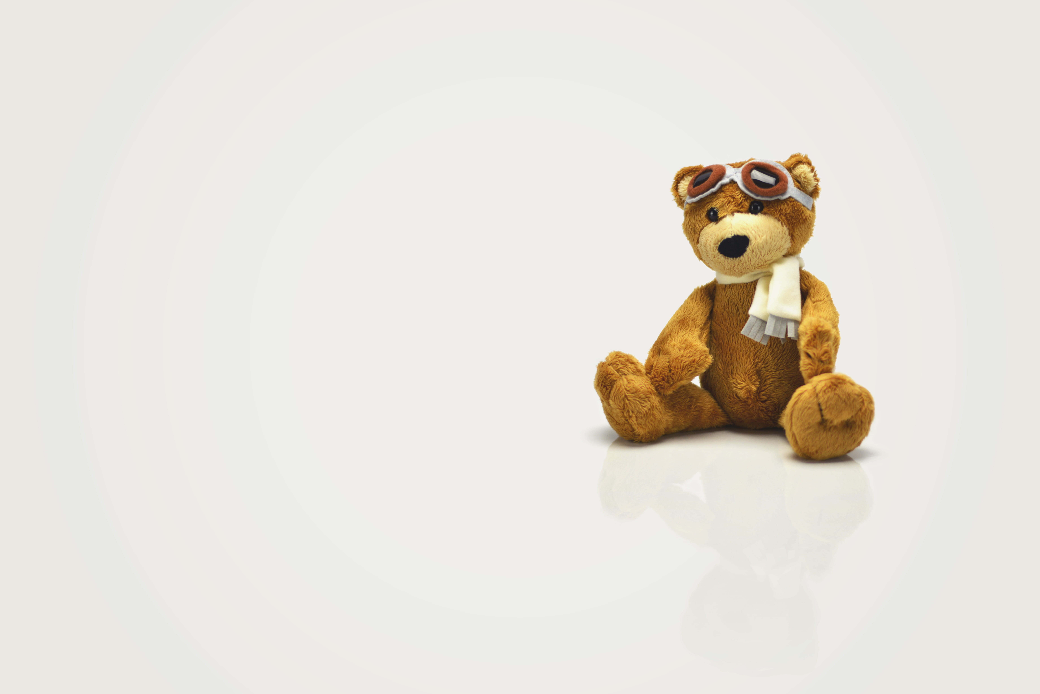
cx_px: 520
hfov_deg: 39.6
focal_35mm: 50
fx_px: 1445
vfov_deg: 27.0
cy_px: 347
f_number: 1.8
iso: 100
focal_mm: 50
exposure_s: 1/640
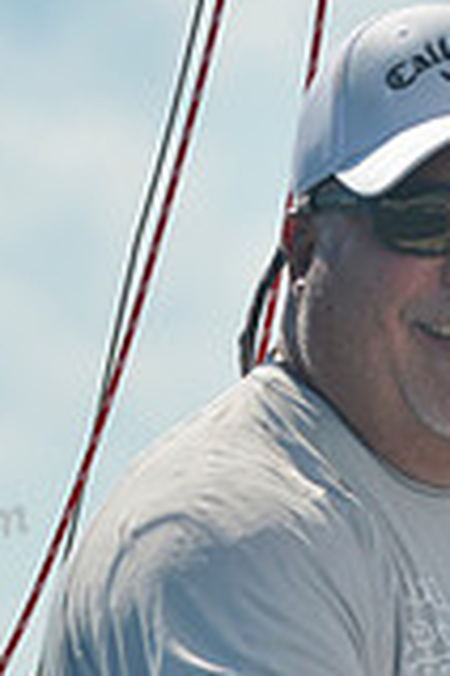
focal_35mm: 731
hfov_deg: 1.9
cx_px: 248
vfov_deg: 2.8
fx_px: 13705
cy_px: 1135
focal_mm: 200
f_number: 6.3
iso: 200
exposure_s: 1/1250
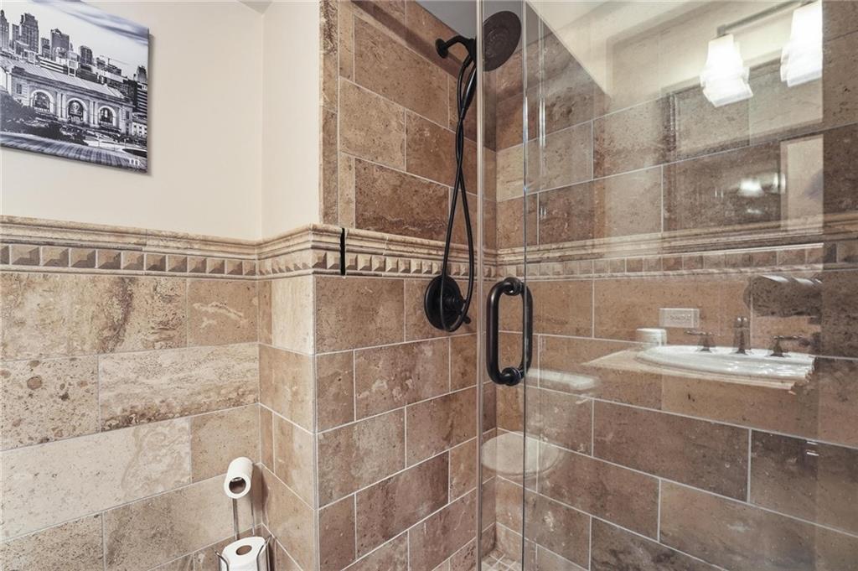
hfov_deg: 104.3
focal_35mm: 14
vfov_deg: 81.1
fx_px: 333
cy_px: 286
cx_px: 429
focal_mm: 14
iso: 1000
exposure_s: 1/13
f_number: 10
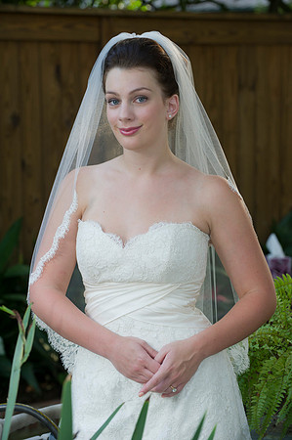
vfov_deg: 15.8
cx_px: 146
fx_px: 1585
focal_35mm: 130
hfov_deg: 10.5
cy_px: 220
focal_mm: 130
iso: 400
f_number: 5.6
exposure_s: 1/60
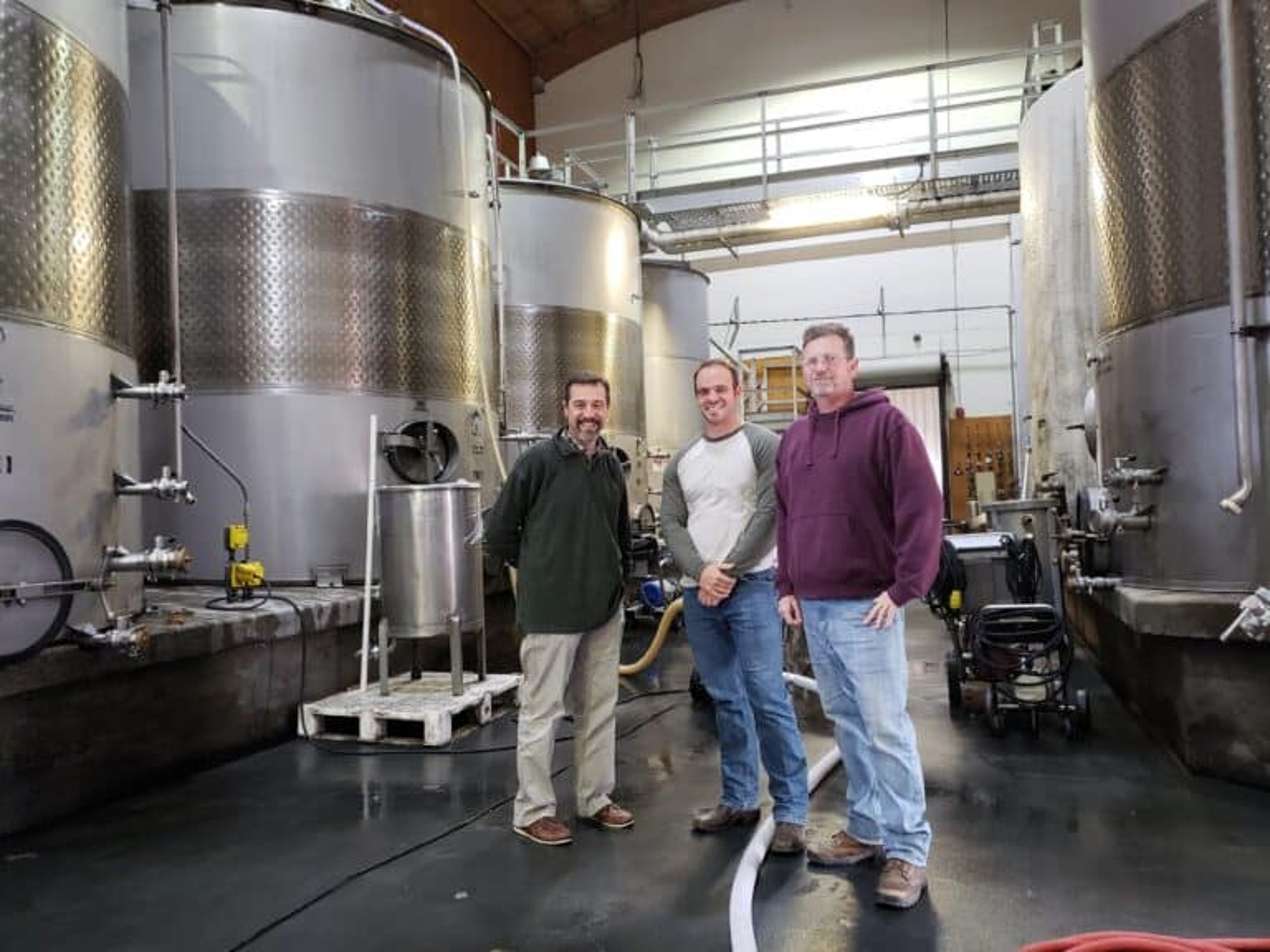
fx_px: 954
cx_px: 635
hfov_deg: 67.3
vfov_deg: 53.1
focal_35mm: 26
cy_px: 476
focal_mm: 4.3
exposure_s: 1/30
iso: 250
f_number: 1.5
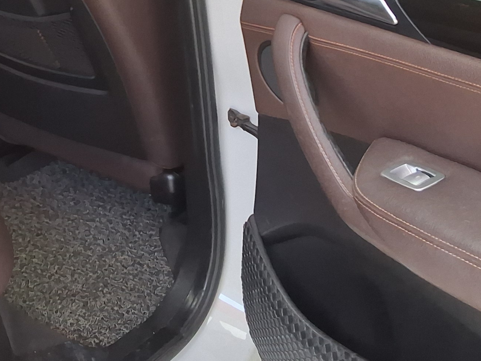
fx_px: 972
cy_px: 7
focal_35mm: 70
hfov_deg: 26.9
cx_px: 60
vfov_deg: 20.4
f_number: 1.9
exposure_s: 1/120
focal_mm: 2.91
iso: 64
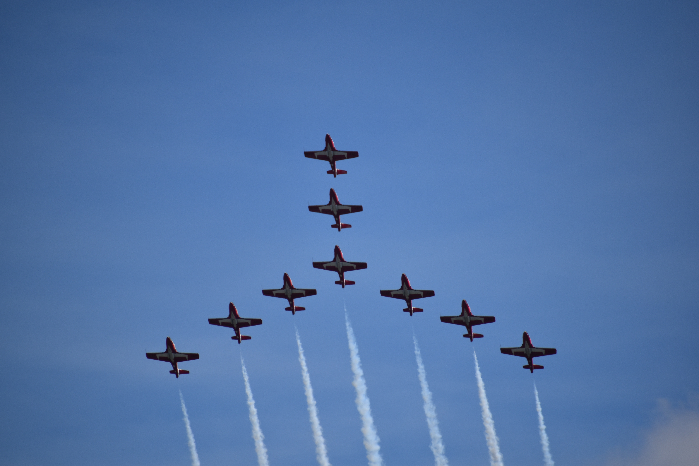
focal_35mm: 450
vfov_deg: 3.1
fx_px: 8737
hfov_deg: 4.6
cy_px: 233
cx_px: 350
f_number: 6.3
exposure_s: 1/2000
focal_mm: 300
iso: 200
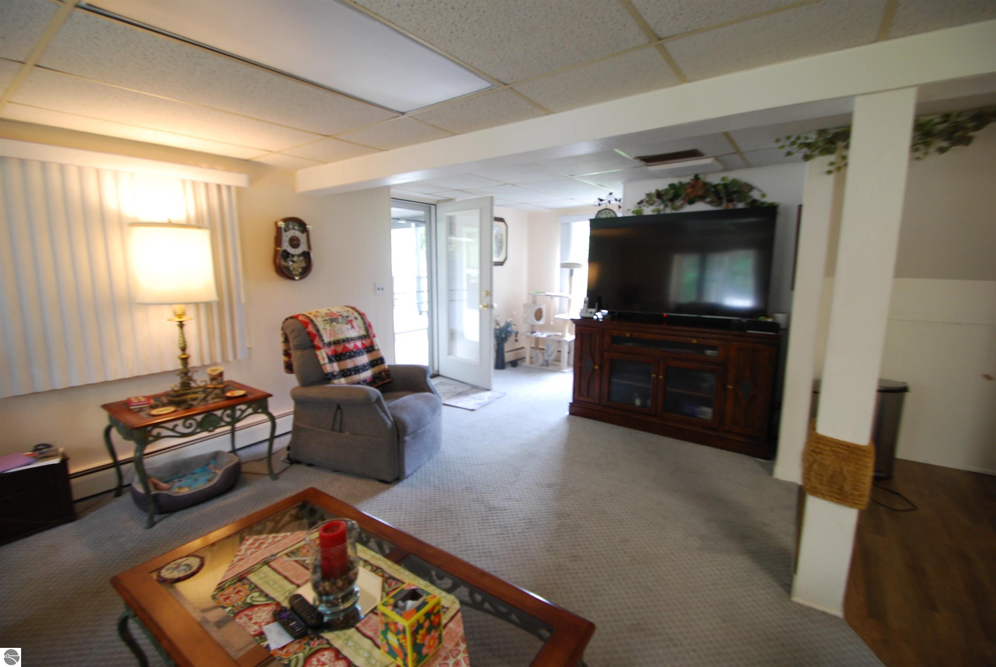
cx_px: 498
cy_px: 334
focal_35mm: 15
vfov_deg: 77.5
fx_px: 415
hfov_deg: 100.3
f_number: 3.5
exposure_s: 1/13
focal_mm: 10
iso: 400
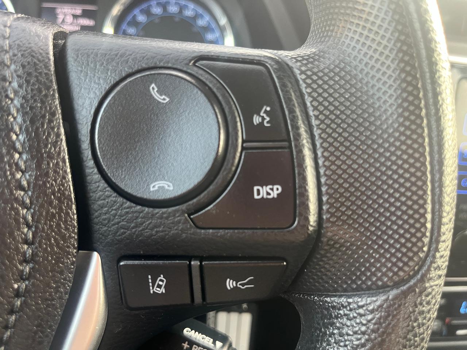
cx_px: 234
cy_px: 175
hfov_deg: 67.3
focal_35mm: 26
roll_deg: -5.7
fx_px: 351
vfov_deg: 53.1
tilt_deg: -26.1
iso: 200
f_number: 1.6
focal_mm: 5.1
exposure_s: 1/60
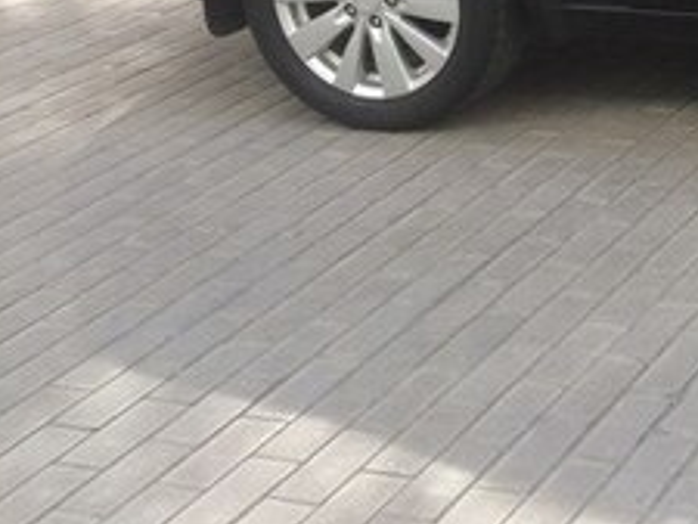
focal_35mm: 85
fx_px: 1715
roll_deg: +1.8
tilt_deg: -14.2
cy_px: -166
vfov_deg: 16.4
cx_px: 1014
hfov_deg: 20.2
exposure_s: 1/202
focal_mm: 4.15
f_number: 2.2
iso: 32
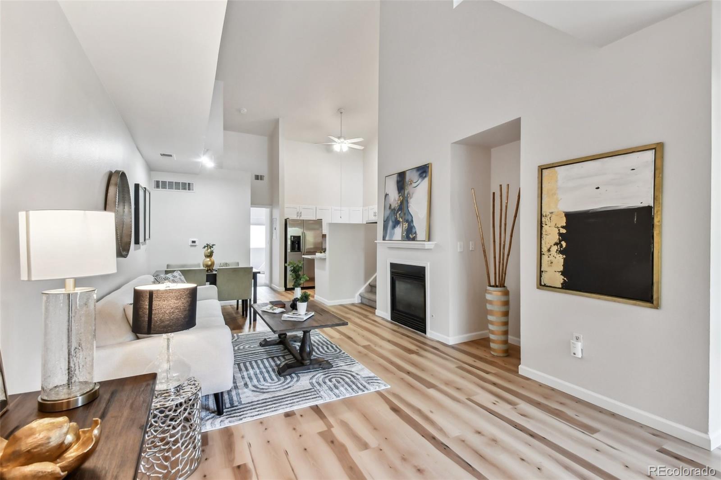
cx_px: 360
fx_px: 300
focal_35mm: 15
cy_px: 240
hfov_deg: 100.4
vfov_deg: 77.3
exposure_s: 1/5
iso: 400
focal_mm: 10
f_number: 11
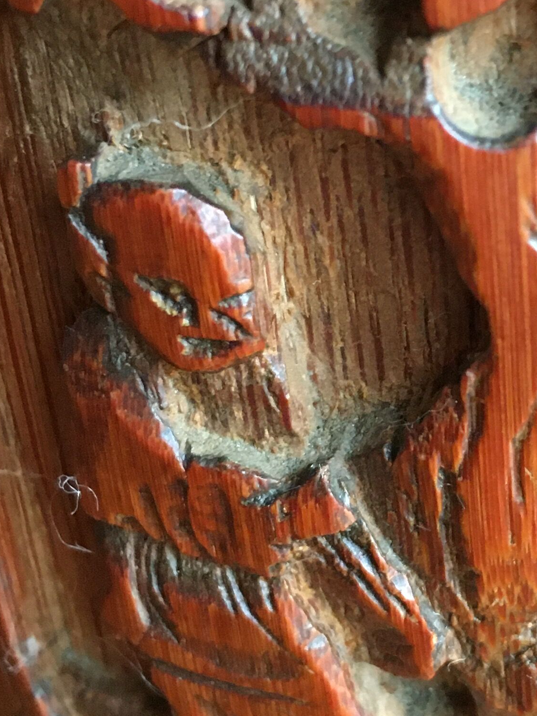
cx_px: 619
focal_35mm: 78
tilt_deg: -31.6
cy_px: 327
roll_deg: +0.1
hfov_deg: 18.1
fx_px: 1614
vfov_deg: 25.0
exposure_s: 1/25
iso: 200
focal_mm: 4.15
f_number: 2.2
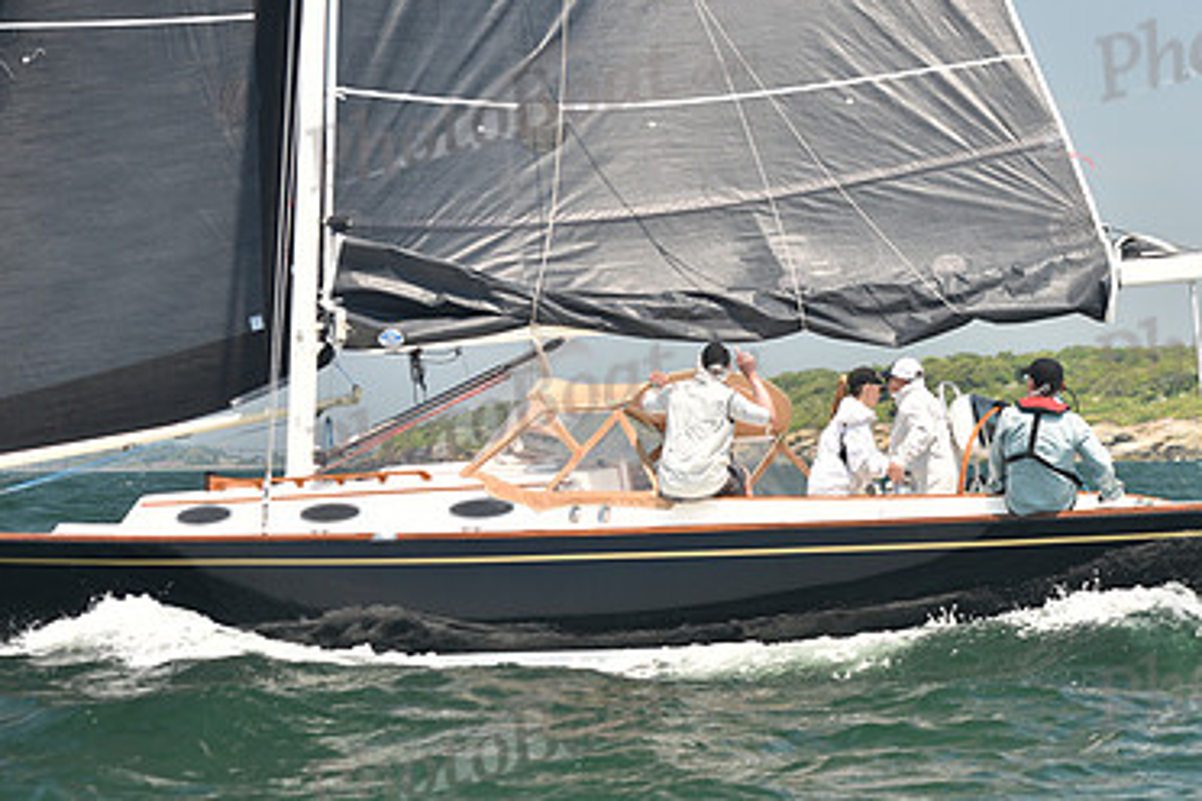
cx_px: 931
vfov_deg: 9.3
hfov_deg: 13.8
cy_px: 528
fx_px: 4941
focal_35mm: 148
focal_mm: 95
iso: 250
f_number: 4
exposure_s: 1/640
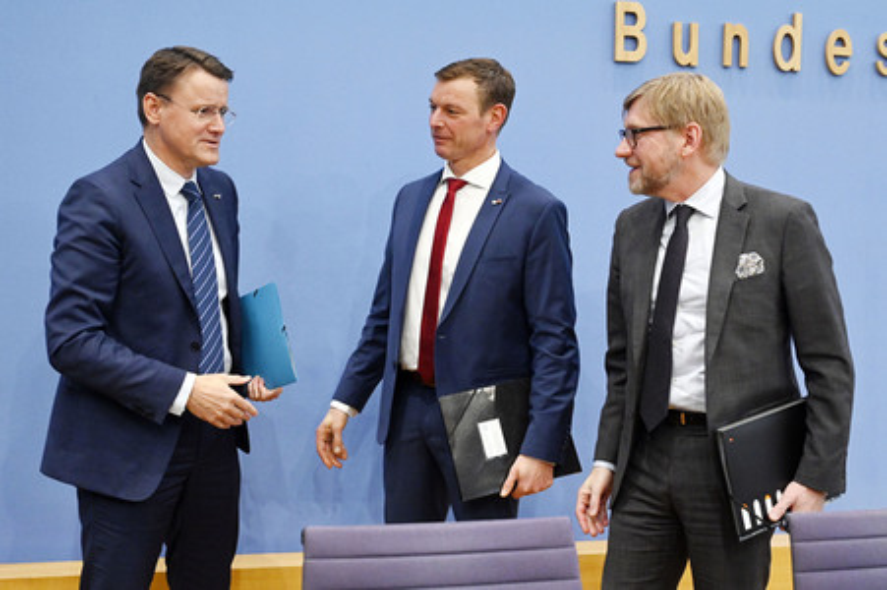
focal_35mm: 42
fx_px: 1034
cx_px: 444
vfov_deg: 31.8
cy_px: 295
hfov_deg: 46.4
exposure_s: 1/1600
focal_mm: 42
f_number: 4
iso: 6400
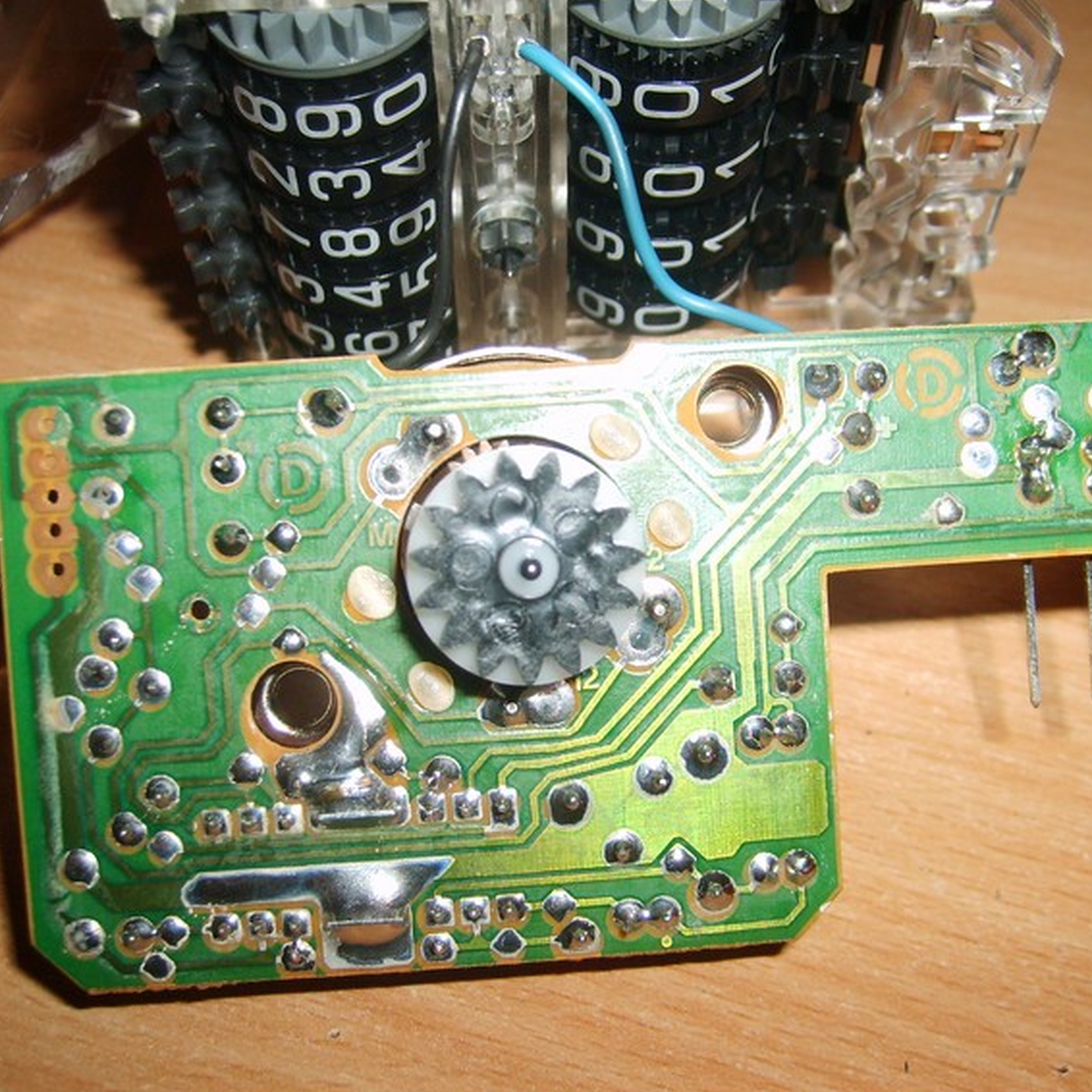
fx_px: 1499
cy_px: 538
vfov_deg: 40.0
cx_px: 579
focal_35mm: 42
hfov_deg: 40.0
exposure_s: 1/45
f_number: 2.8
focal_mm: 5.8
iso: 100
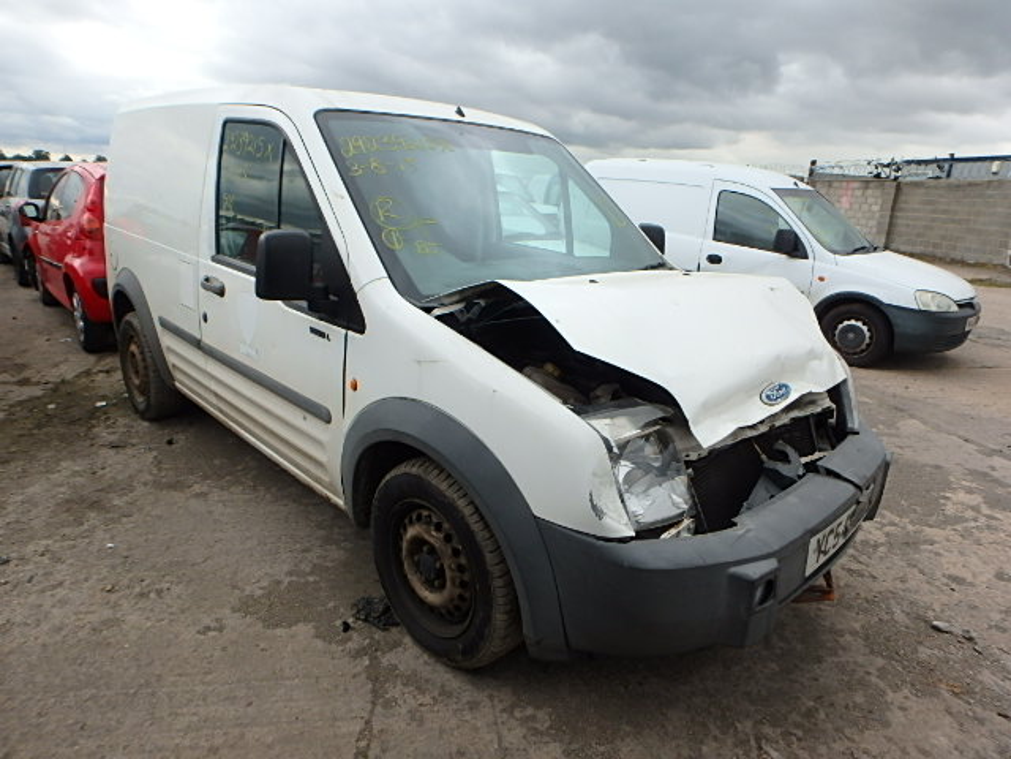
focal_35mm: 21
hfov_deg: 79.0
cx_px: 506
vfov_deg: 63.4
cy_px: 380
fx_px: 613
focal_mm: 3.7
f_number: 3.5
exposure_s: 1/500
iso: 125
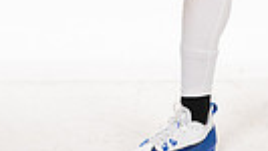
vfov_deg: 5.6
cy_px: -238
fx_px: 1465
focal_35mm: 206
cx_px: 230
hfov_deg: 10.4
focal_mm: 58
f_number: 7.1
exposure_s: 1/320
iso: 800
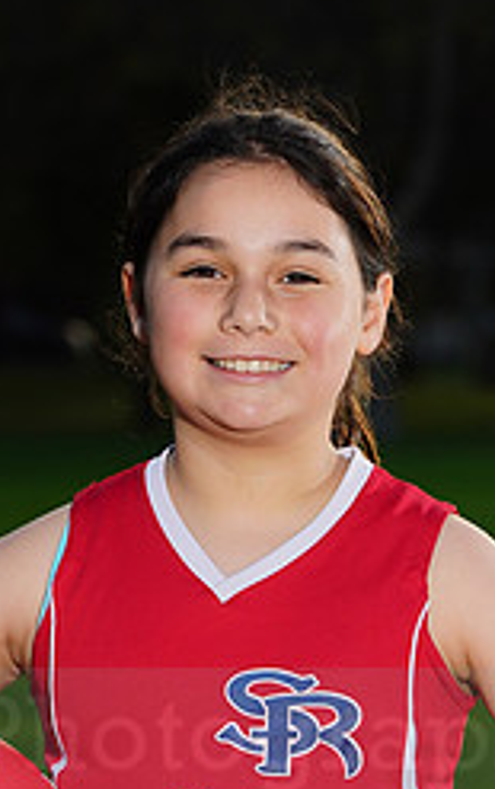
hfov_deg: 2.9
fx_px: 9728
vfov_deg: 4.6
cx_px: 193
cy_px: 712
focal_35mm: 452
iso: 200
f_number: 10
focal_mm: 189
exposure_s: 1/250
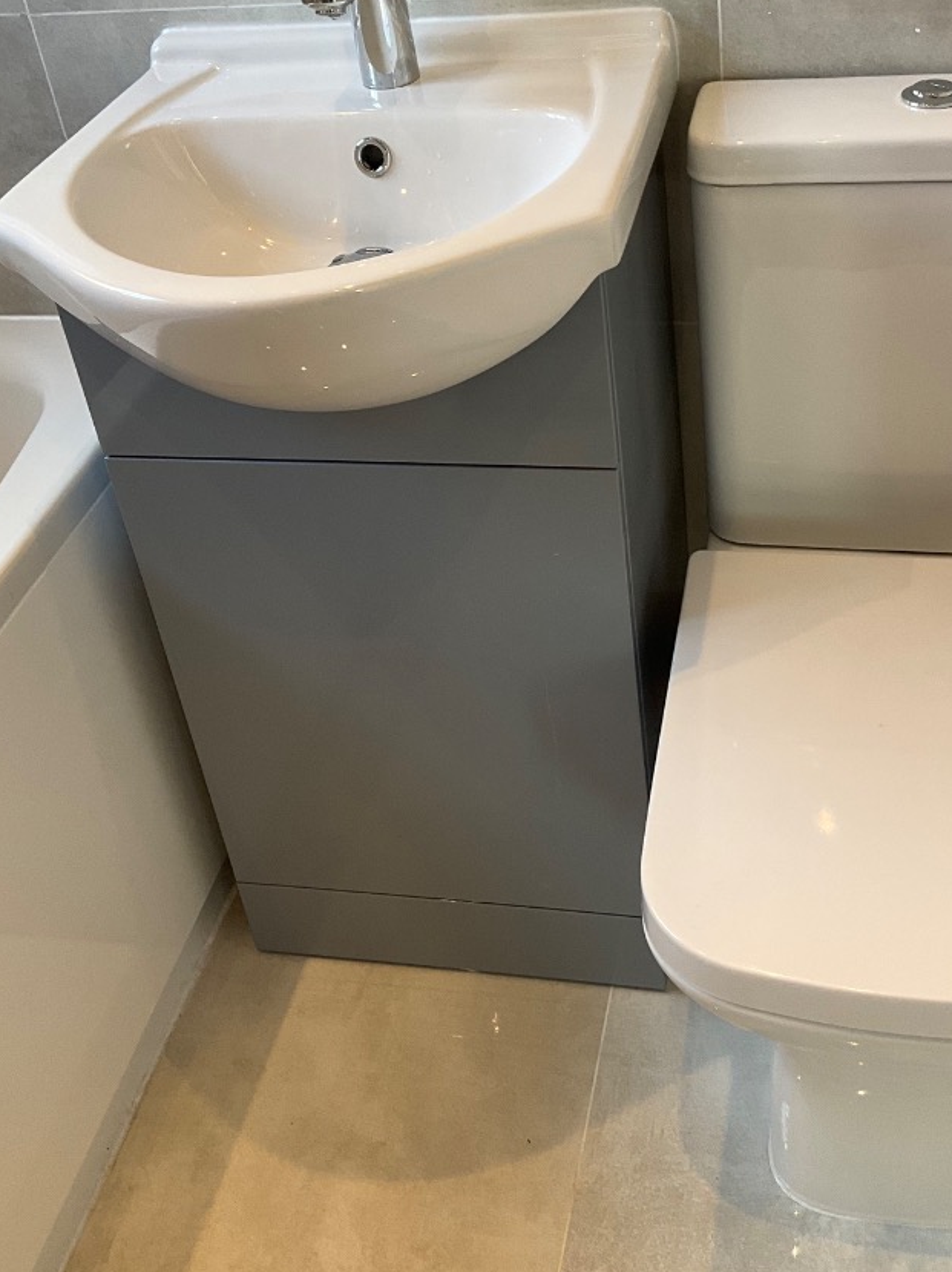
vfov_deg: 44.5
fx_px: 1541
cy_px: 488
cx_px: 552
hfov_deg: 34.3
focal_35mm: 42
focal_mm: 3
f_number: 1.8
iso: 64
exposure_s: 1/122
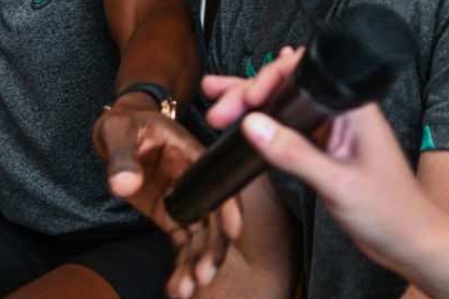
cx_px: 120
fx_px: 1135
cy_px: -43
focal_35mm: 91
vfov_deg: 14.6
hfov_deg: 22.2
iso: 1250
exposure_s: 1/125
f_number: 2.8
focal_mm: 24
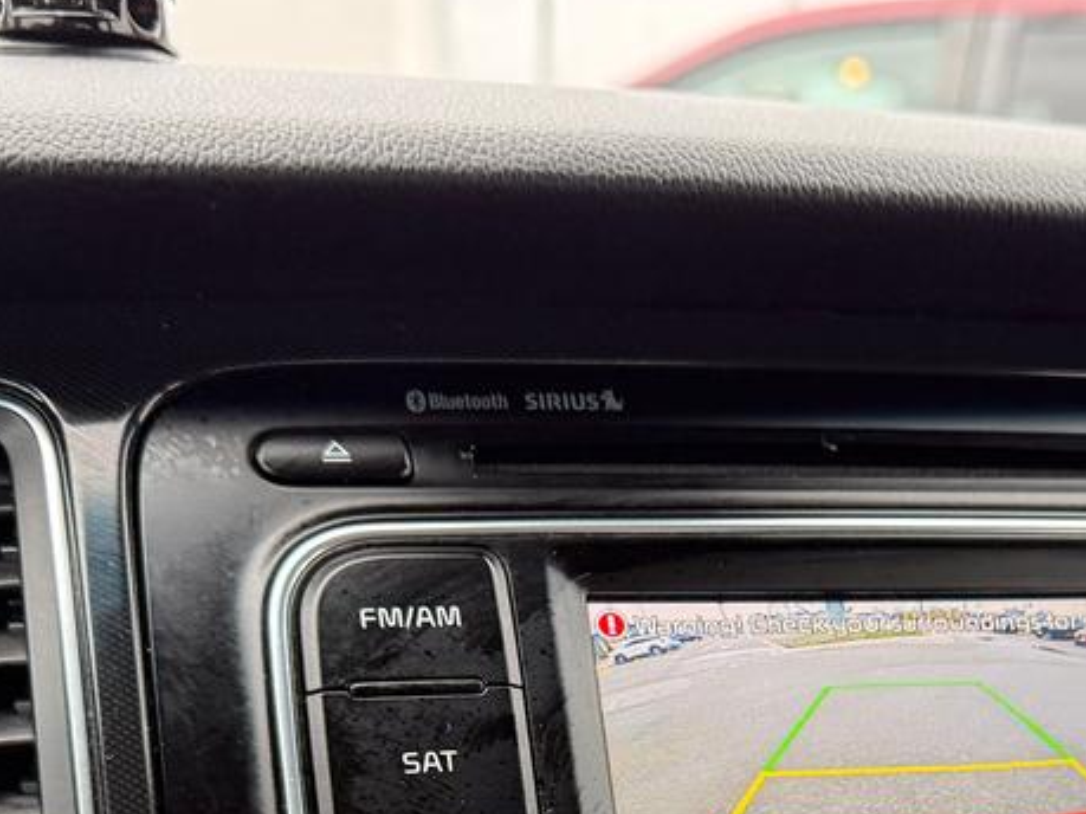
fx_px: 2101
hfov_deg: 28.4
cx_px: 859
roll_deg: -2.3
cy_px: 1065
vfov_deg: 20.1
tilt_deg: -19.6
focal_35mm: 67
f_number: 1.78
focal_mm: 6.76
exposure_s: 1/85
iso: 200
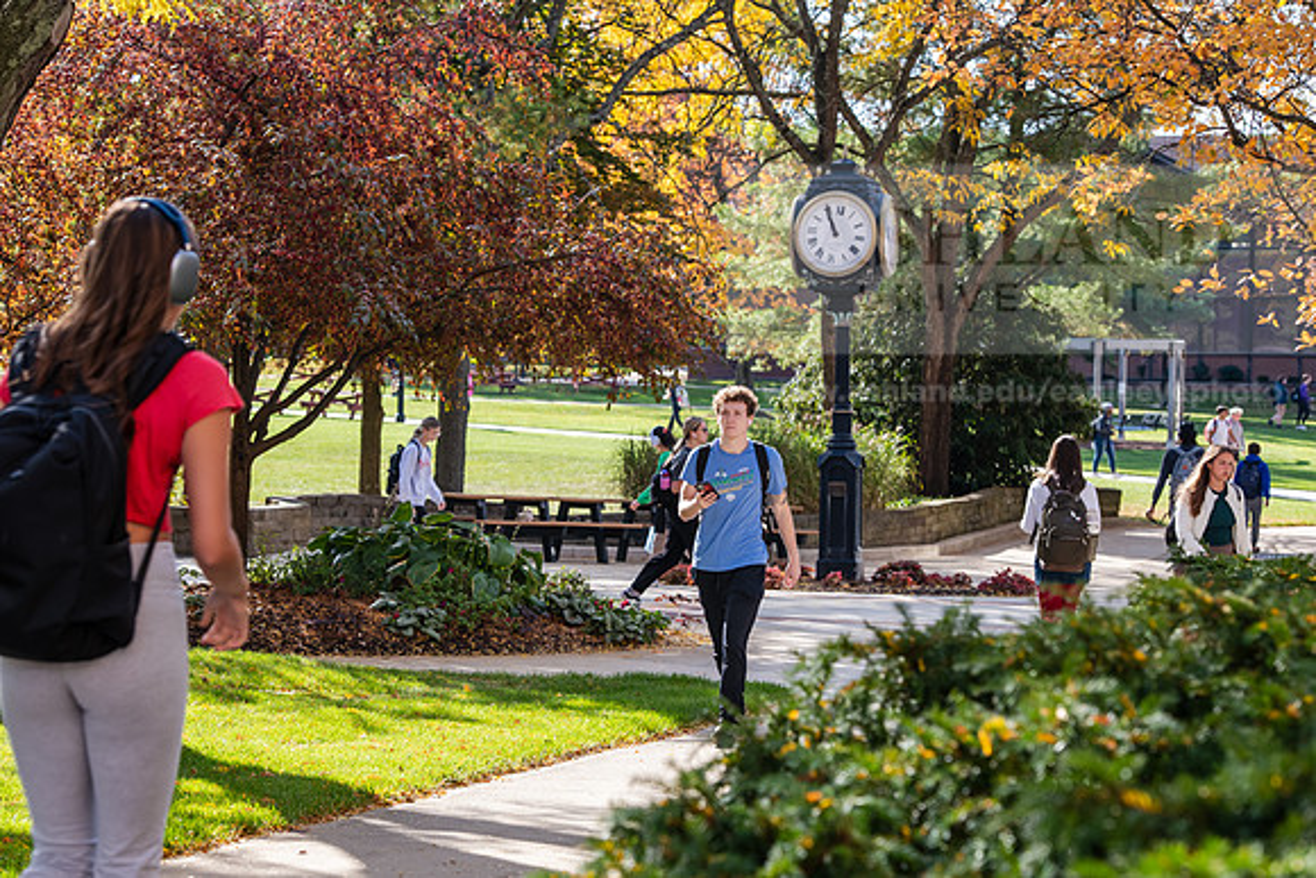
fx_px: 3656
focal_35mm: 100
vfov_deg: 13.7
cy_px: 439
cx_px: 658
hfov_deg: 20.4
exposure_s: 1/250
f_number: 7.1
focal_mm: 100
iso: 400
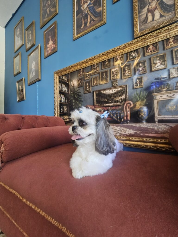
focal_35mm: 13
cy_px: 118
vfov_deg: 106.2
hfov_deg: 89.9
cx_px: 89
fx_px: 89
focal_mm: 2.2
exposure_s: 1/60
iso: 125
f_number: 2.2
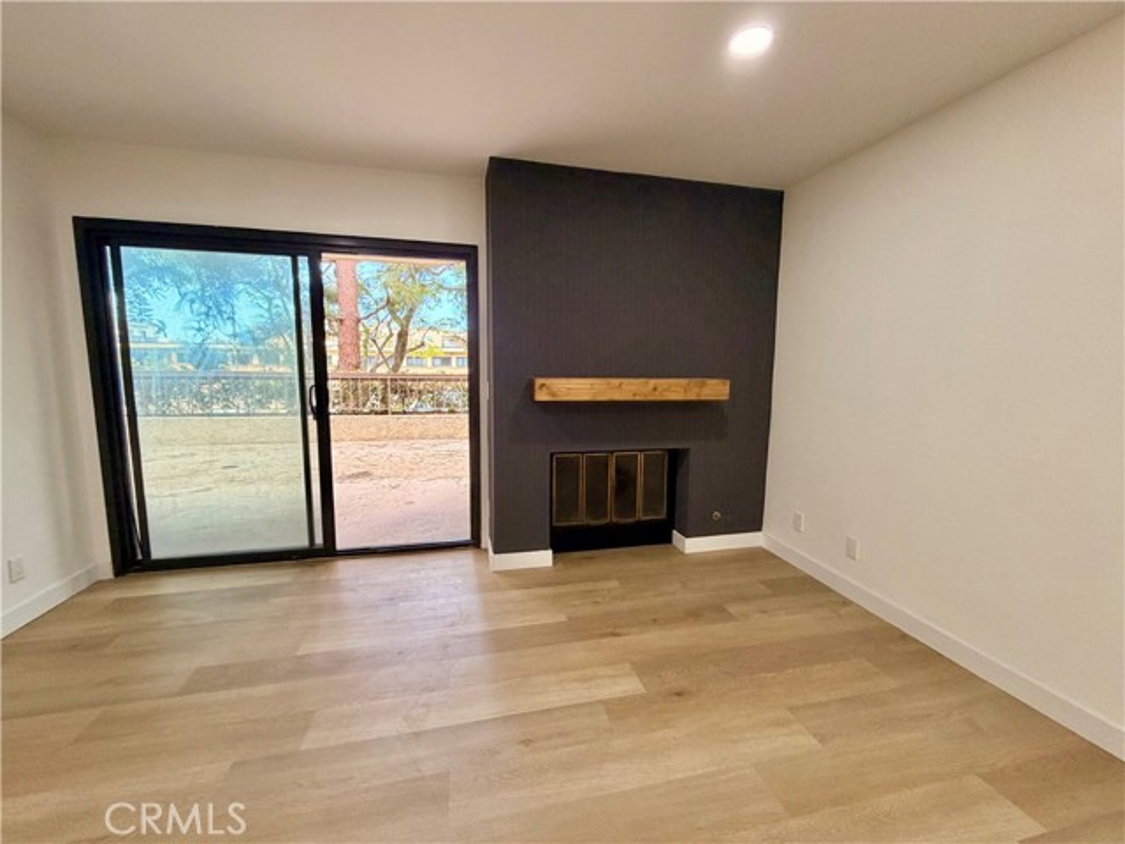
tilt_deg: -6.3
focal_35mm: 14
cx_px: 562
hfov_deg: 102.1
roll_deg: -0.6
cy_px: 422
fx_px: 455
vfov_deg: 85.7
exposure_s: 1/60
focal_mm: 2.22
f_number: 2.2
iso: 160
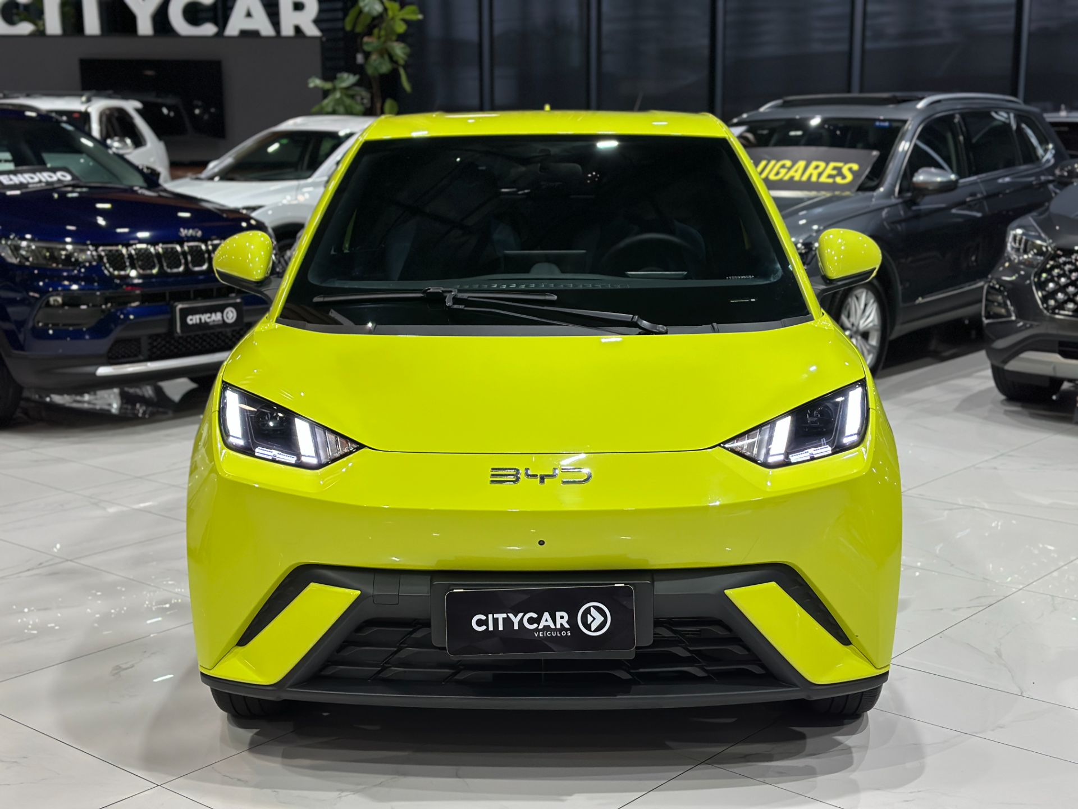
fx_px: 1495
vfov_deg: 30.3
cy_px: 404
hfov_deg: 39.7
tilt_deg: -11.5
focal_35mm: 48
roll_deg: +0.3
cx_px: 539
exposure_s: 1/156
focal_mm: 6.86
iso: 160
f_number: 1.78
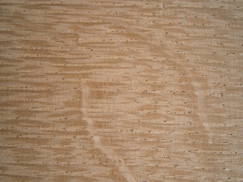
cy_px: 91
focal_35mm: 47
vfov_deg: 30.9
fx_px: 330
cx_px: 122
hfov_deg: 40.4
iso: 80
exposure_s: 1/800
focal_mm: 8.3
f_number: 3.4
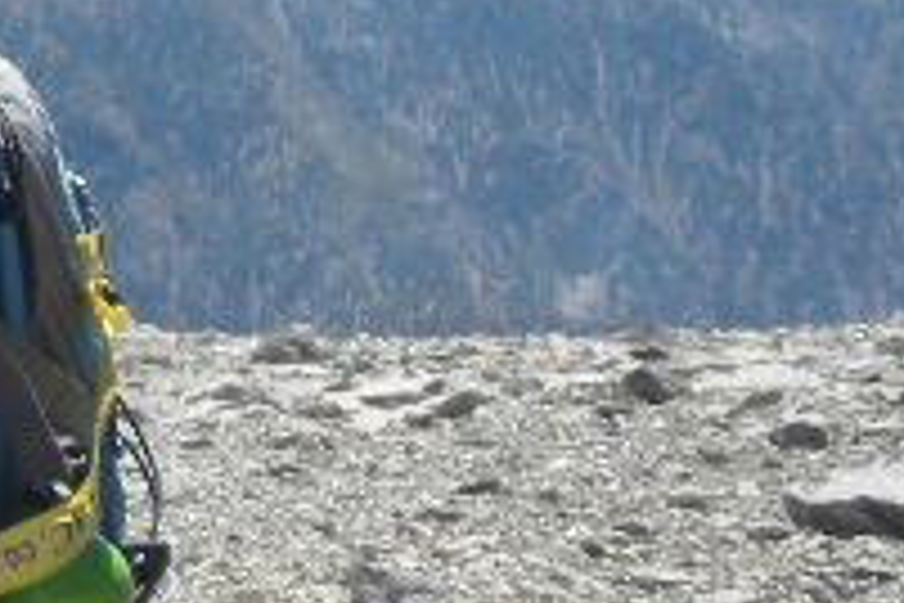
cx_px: -634
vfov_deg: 10.2
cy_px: 191
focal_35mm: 134
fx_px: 3365
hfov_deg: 13.9
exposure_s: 1/94
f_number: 10
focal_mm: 6.6
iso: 64
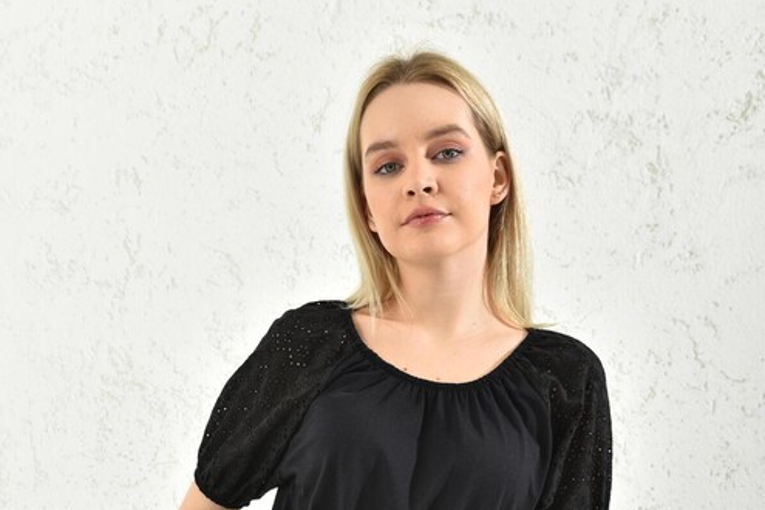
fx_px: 1126
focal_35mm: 53
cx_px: 385
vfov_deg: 24.2
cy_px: 532
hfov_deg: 37.5
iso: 100
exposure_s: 1/160
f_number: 7.1
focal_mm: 35
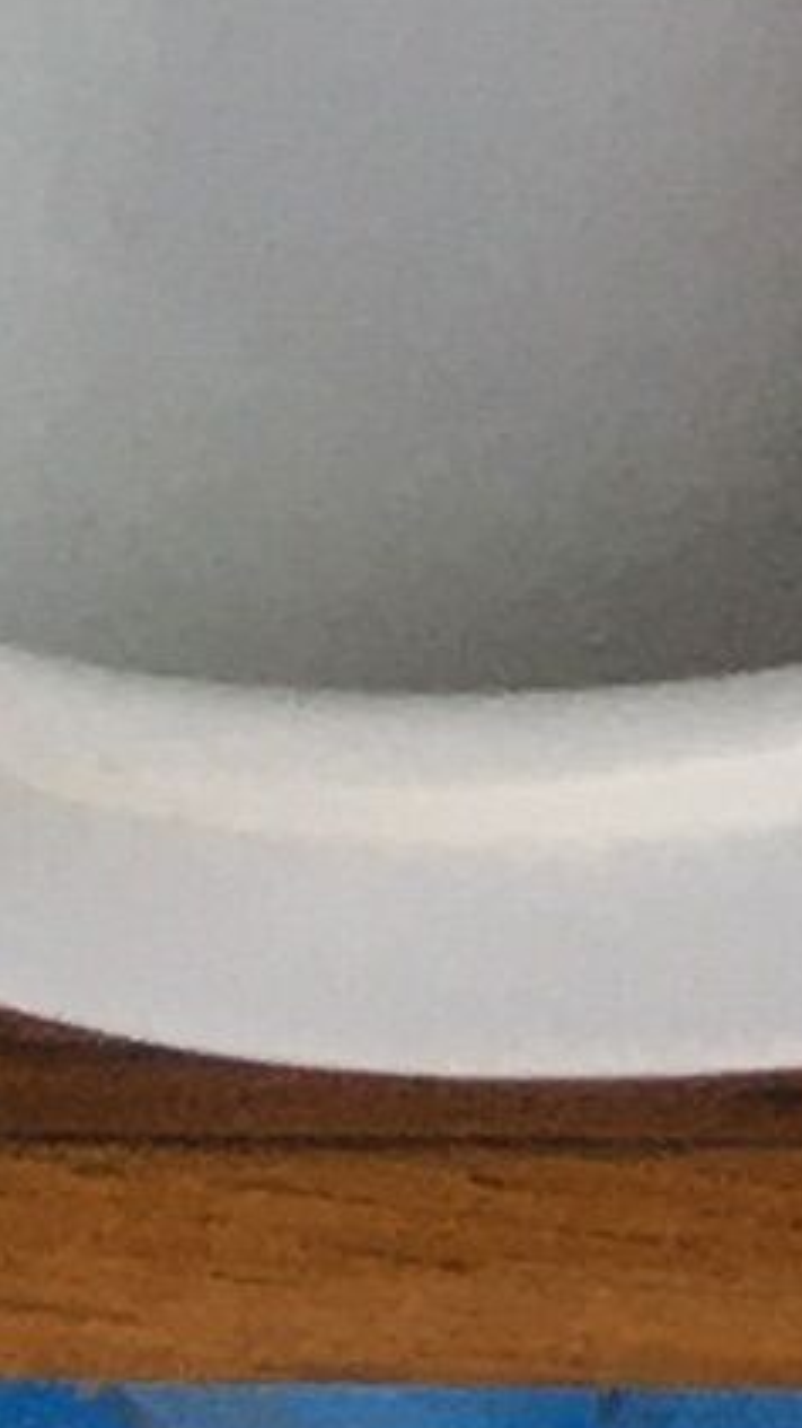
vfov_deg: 6.3
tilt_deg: -83.2
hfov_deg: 3.5
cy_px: -3411
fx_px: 11431
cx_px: 4917
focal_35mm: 302
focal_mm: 4.15
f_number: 2.2
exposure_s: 1/100
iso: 40
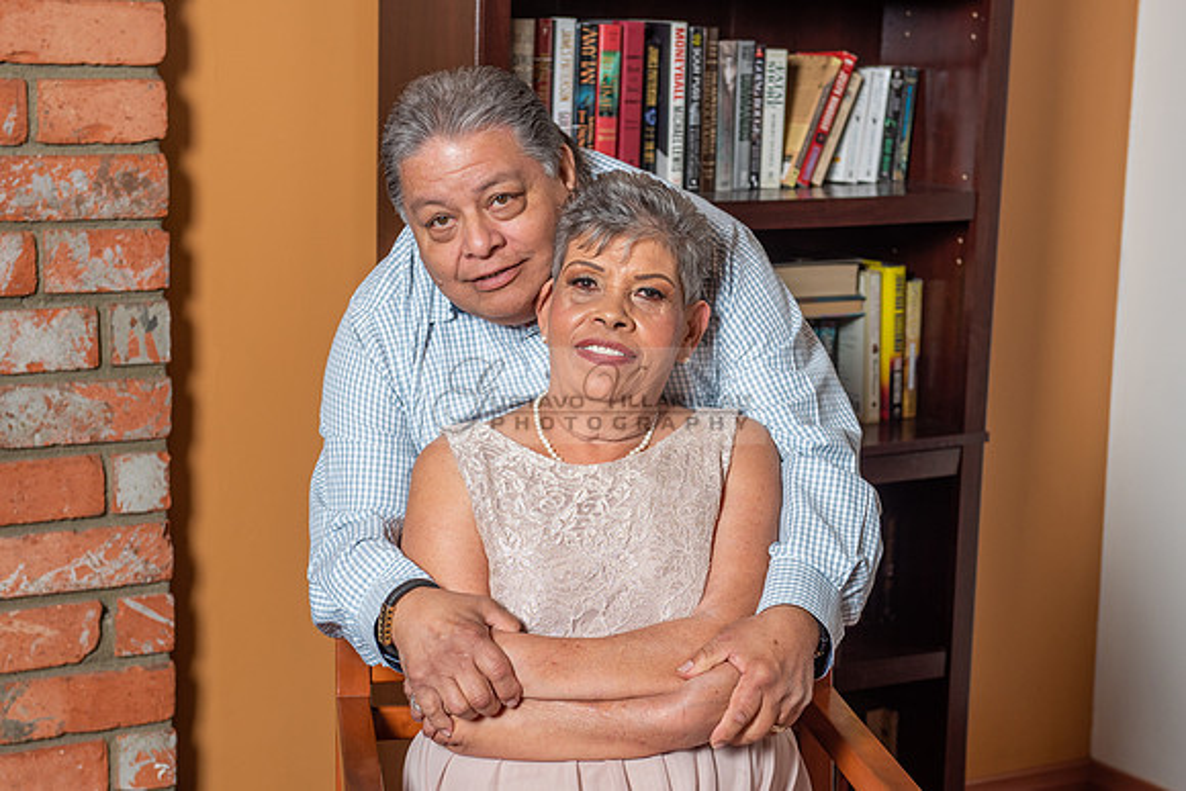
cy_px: 490
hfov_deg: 26.0
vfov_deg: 17.5
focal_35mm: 78
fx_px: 2573
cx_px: 604
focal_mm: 55
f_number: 4
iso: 200
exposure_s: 1/200
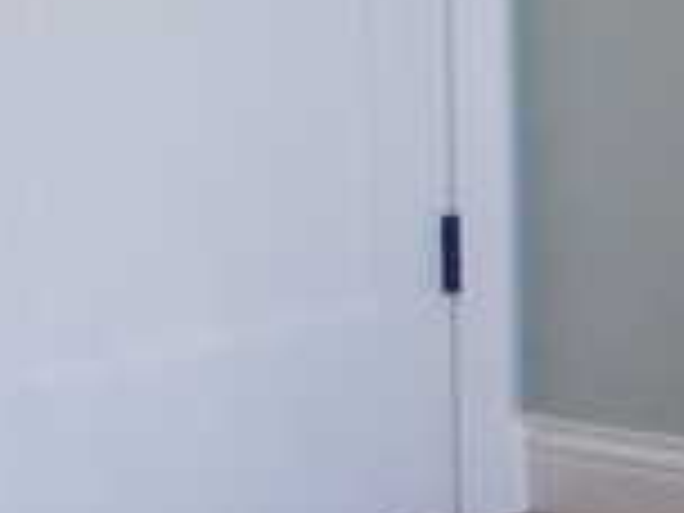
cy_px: 36
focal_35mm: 189
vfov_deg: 7.8
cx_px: -1386
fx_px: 3735
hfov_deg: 8.6
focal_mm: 14
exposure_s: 1/80
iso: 200
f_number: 4
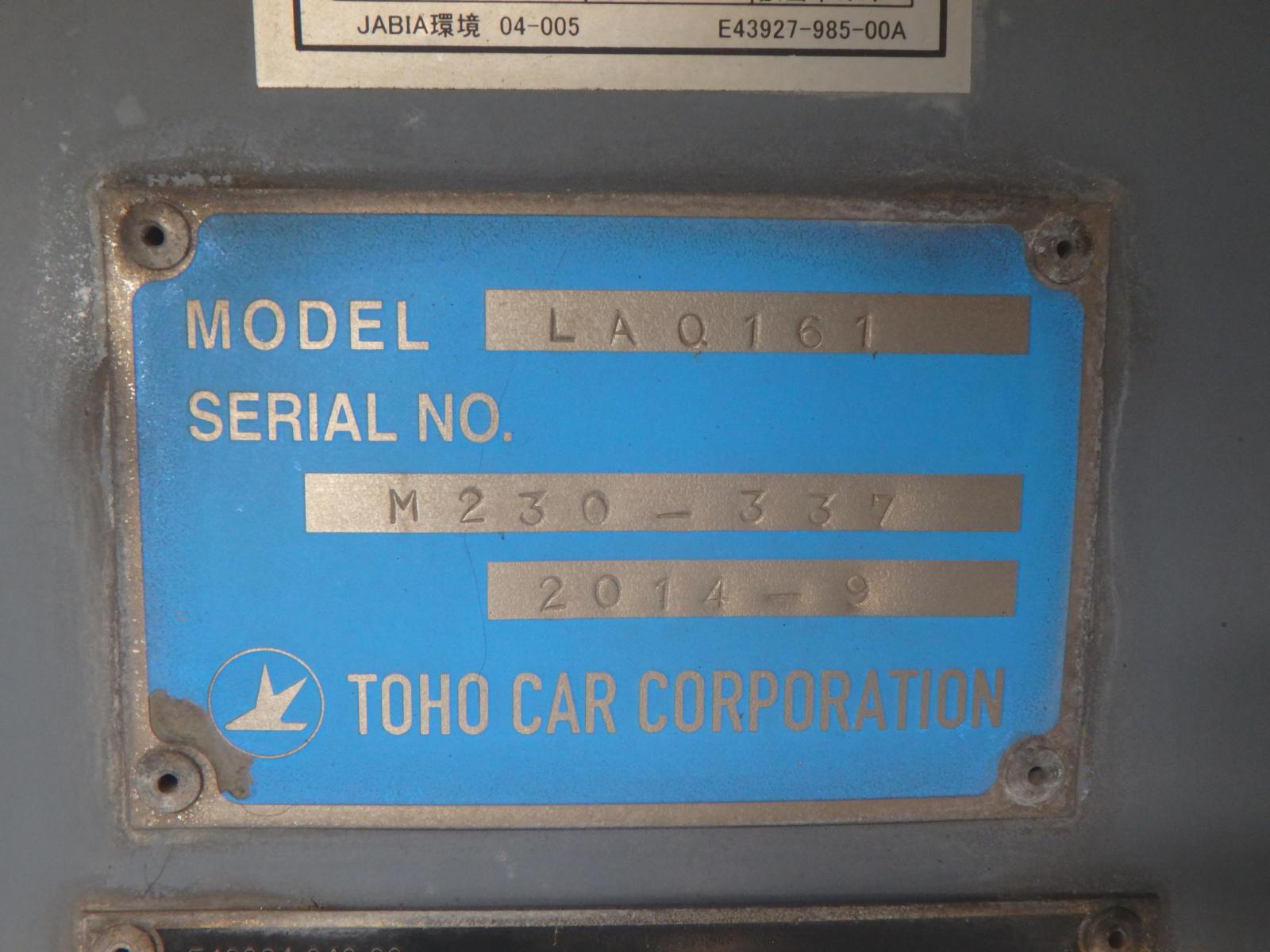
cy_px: 476
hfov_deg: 61.7
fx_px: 1064
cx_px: 635
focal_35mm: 29
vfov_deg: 48.2
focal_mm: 5.2
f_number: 4.6
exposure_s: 1/30
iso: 400
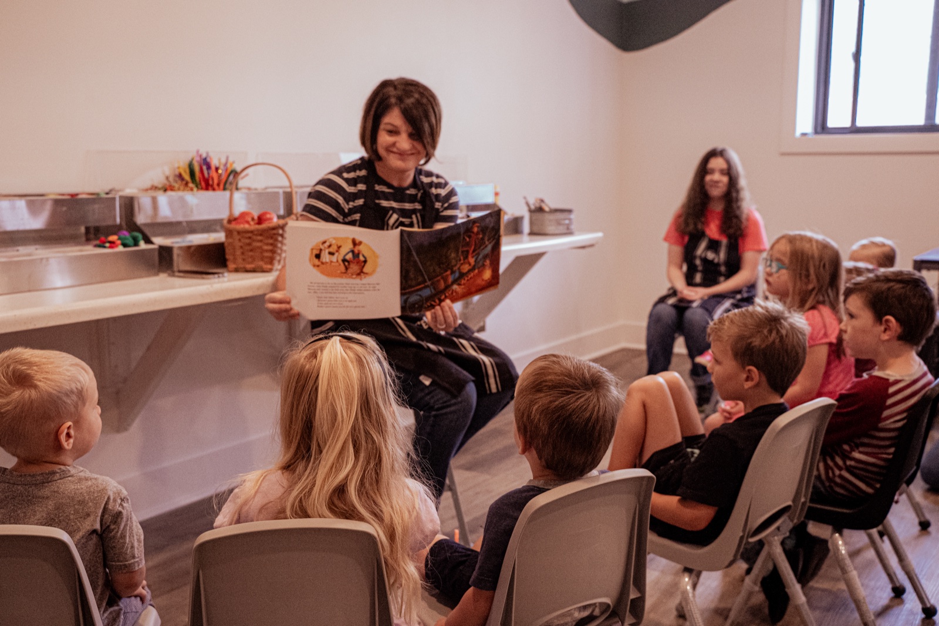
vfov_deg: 37.8
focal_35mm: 35
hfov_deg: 54.4
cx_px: 470
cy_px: 313
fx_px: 913
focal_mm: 35
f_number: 4.5
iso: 12800
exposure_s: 1/400
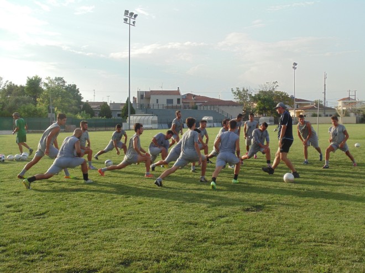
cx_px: 182
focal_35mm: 41
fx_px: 432
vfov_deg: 35.1
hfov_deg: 45.8
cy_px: 136
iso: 80
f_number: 3.6
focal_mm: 7.4
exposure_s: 1/320
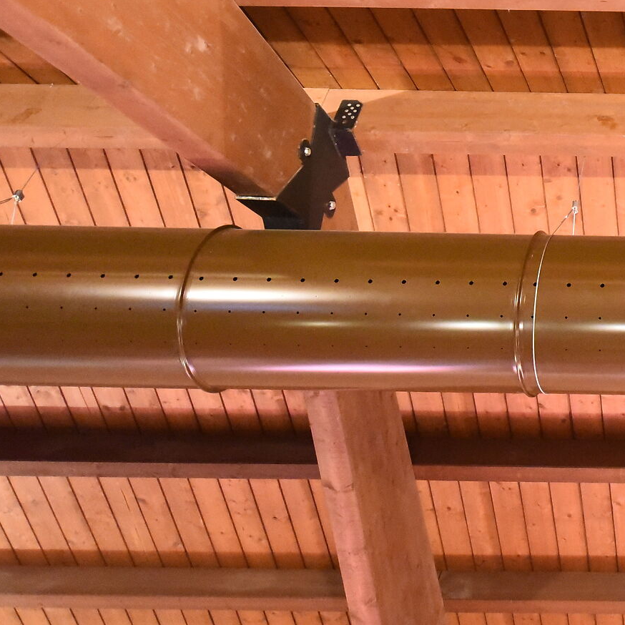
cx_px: 843
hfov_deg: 25.6
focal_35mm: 56
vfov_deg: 30.0
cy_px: 140
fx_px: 1144
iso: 12800
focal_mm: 24
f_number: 3.3
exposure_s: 1/125
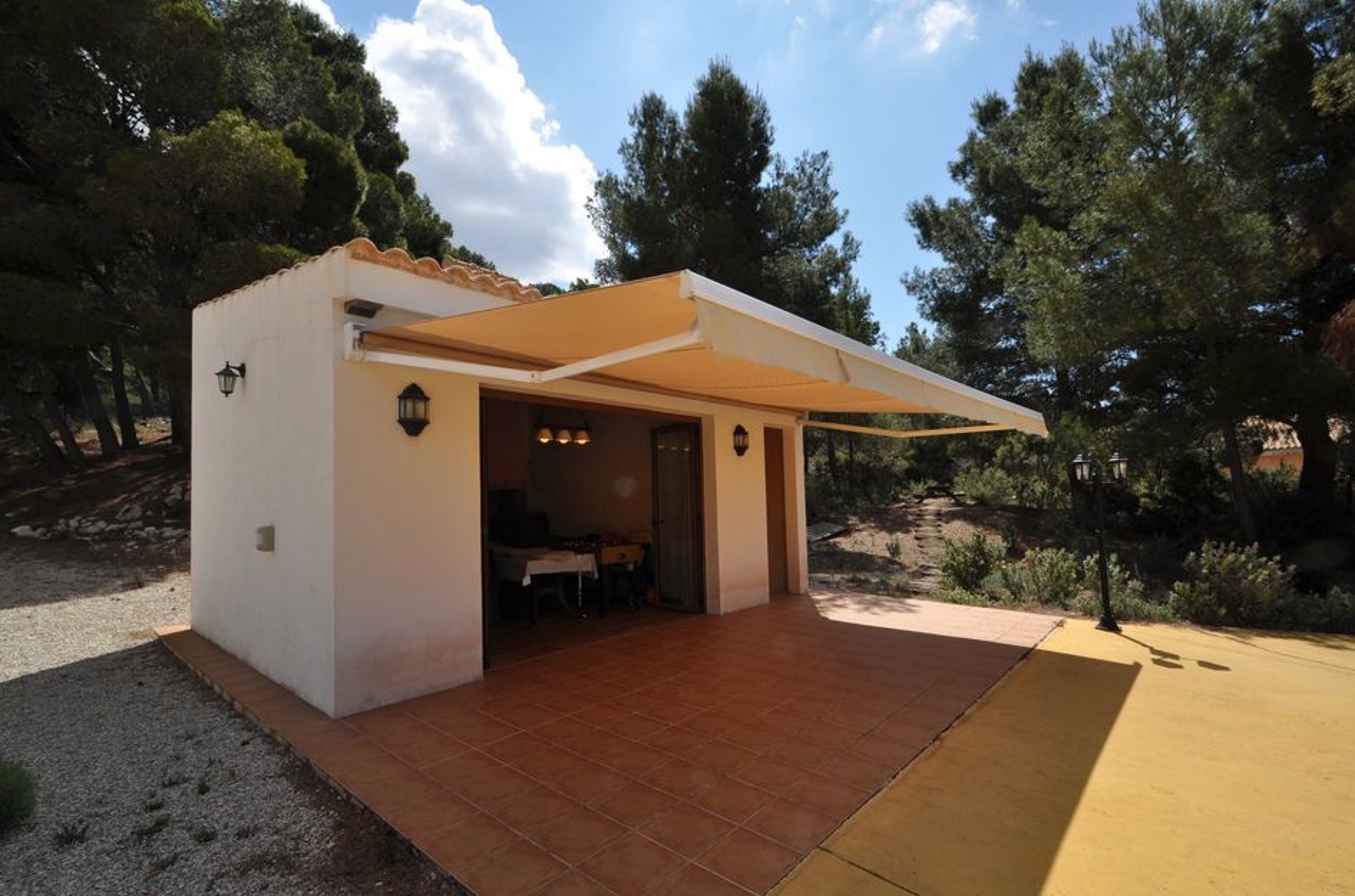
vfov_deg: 77.0
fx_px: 563
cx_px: 678
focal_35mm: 15
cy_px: 448
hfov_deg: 100.5
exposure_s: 1/200
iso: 200
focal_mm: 10
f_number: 14
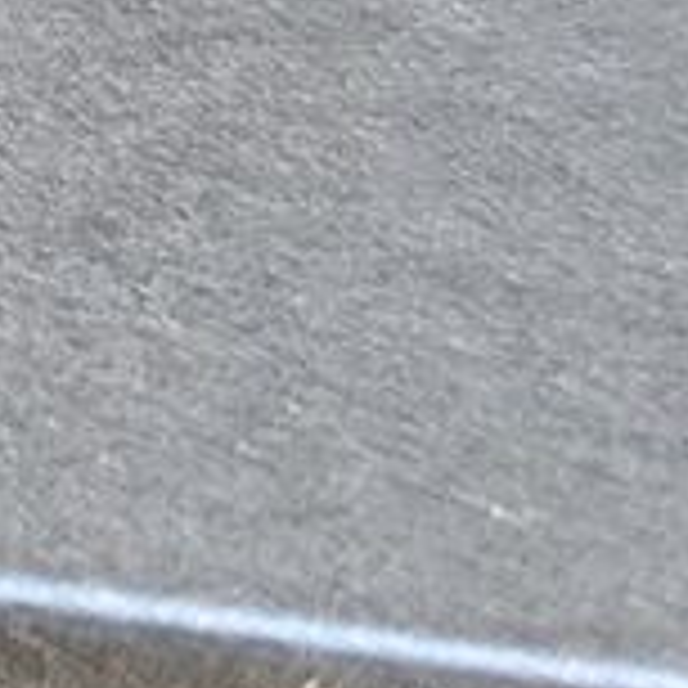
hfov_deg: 4.4
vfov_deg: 4.7
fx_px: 8320
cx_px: -1817
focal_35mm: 370
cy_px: -544
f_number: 1.68
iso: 156
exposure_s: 1/100
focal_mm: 6.57
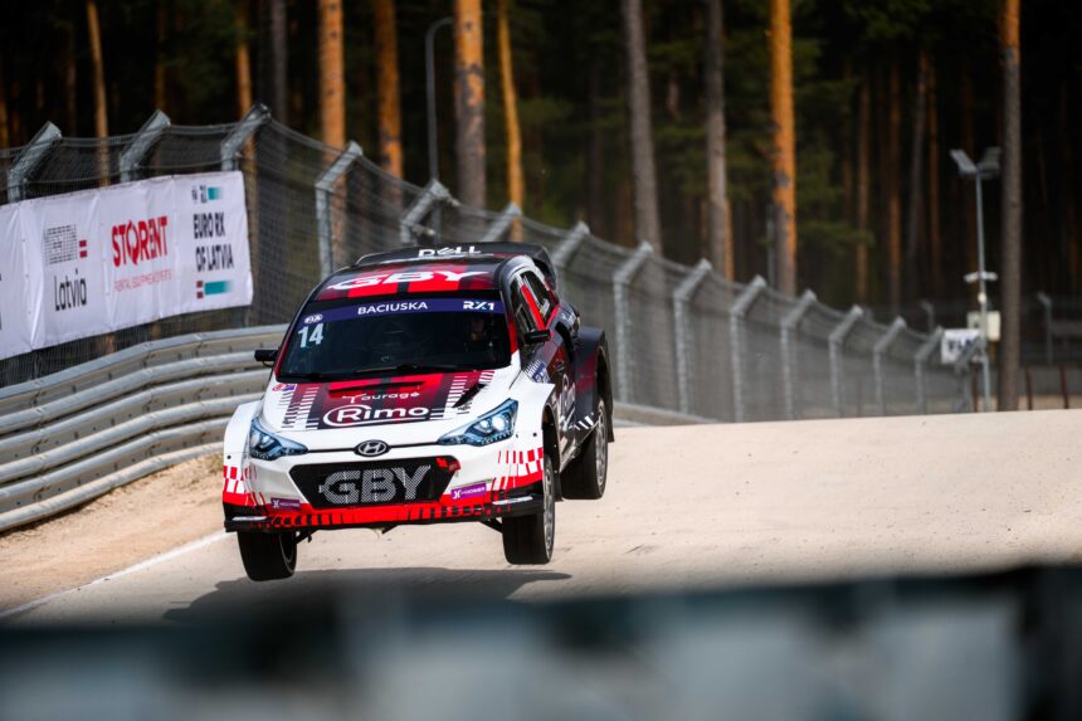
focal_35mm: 310
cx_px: 541
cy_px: 360
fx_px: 9315
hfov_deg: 6.6
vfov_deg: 4.4
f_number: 4.5
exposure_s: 1/800
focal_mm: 310
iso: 160
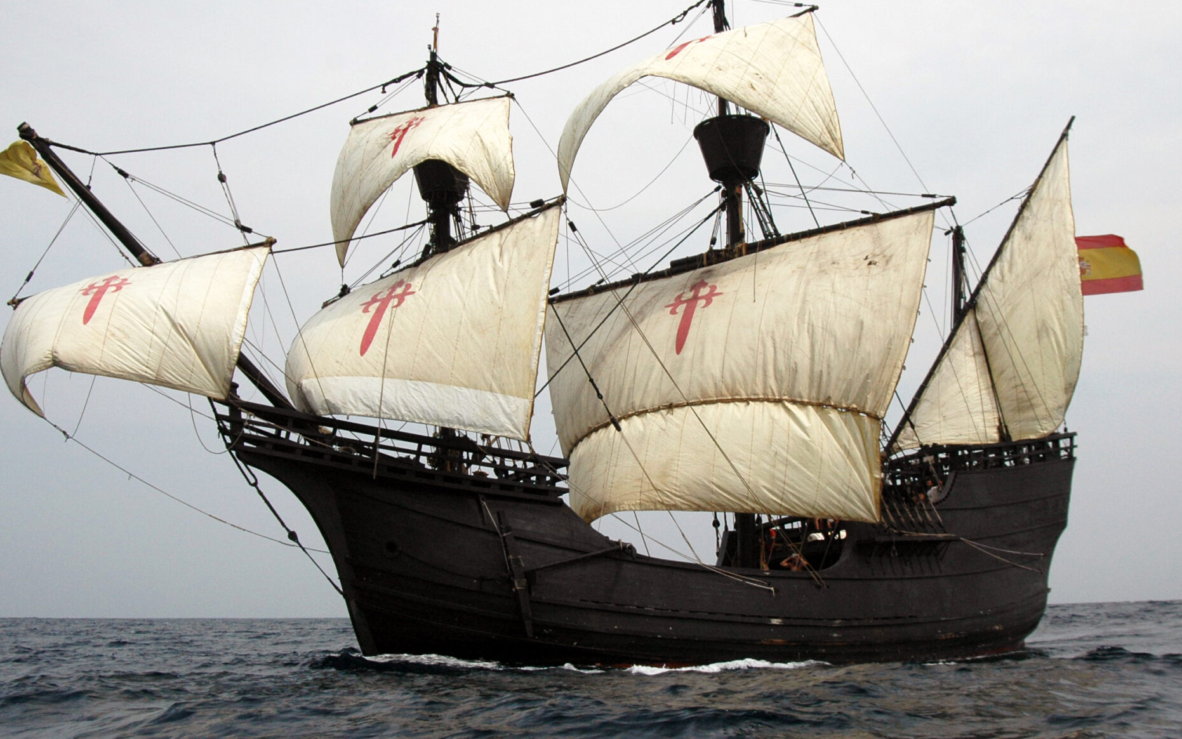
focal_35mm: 42
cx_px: 600
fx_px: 1353
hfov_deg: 47.2
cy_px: 359
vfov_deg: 30.5
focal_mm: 20
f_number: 7.1
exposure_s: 1/320
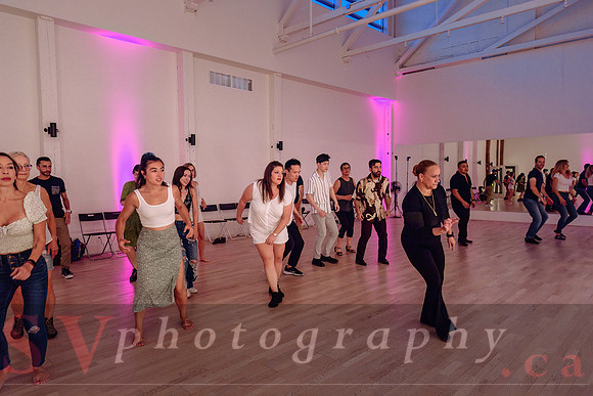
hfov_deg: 73.7
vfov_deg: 53.2
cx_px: 296
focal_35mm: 24
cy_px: 198
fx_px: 395
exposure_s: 1/100
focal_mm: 24
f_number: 4
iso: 1000
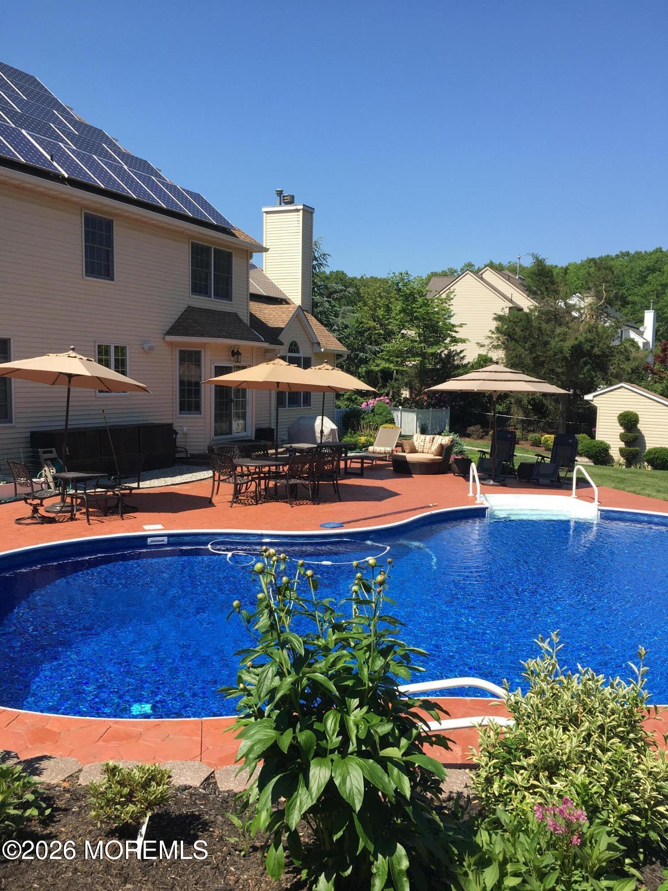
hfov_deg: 48.2
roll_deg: -1.1
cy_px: 446
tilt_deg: -4.6
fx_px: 746
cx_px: 334
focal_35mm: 29
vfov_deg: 61.7
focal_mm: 4.15
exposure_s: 1/1131
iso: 25
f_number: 2.2
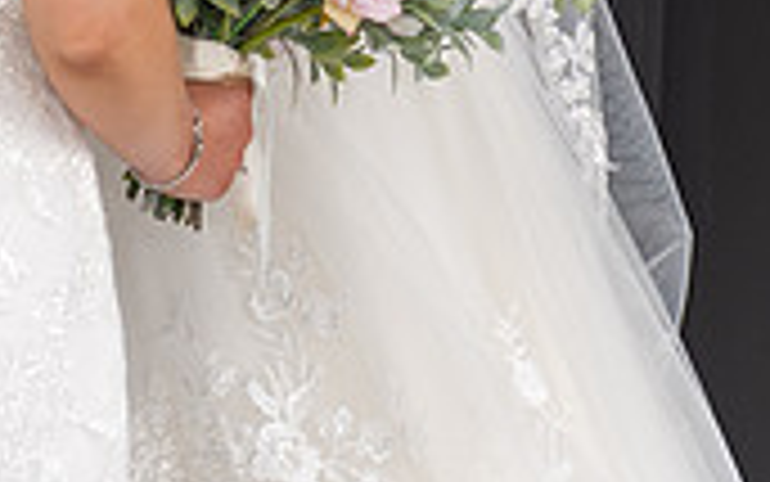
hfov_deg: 6.4
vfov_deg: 4.0
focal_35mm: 329
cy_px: -175
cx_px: 65
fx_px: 6906
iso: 100
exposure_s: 1/400
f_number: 3.5
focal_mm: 58
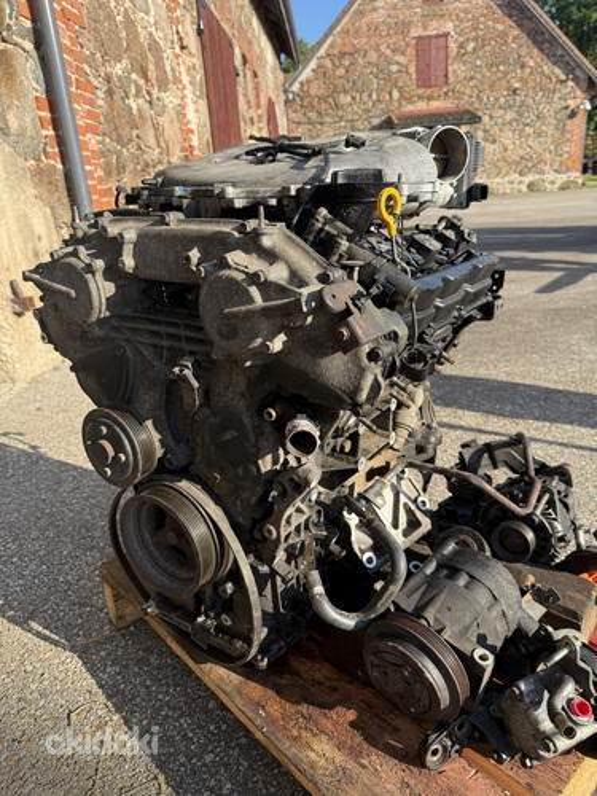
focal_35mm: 24
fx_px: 552
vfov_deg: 71.6
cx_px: 298
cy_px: 398
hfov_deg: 56.8
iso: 80
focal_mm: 6.76
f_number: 1.78
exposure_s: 1/1271
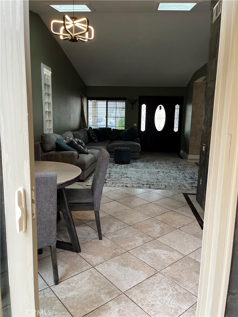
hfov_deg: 53.1
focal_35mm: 26
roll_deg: -0.5
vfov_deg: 67.3
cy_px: 158
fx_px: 238
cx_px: 119
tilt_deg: -9.8
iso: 125
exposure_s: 1/121
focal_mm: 5.1
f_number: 1.6
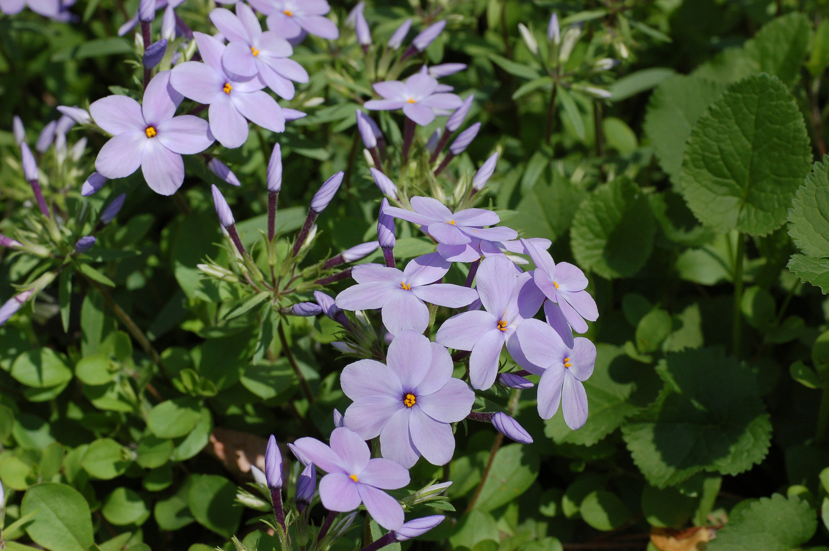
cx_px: 414
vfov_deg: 13.0
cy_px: 276
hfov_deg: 19.5
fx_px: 2416
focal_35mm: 105
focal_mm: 70
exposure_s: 1/320
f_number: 10
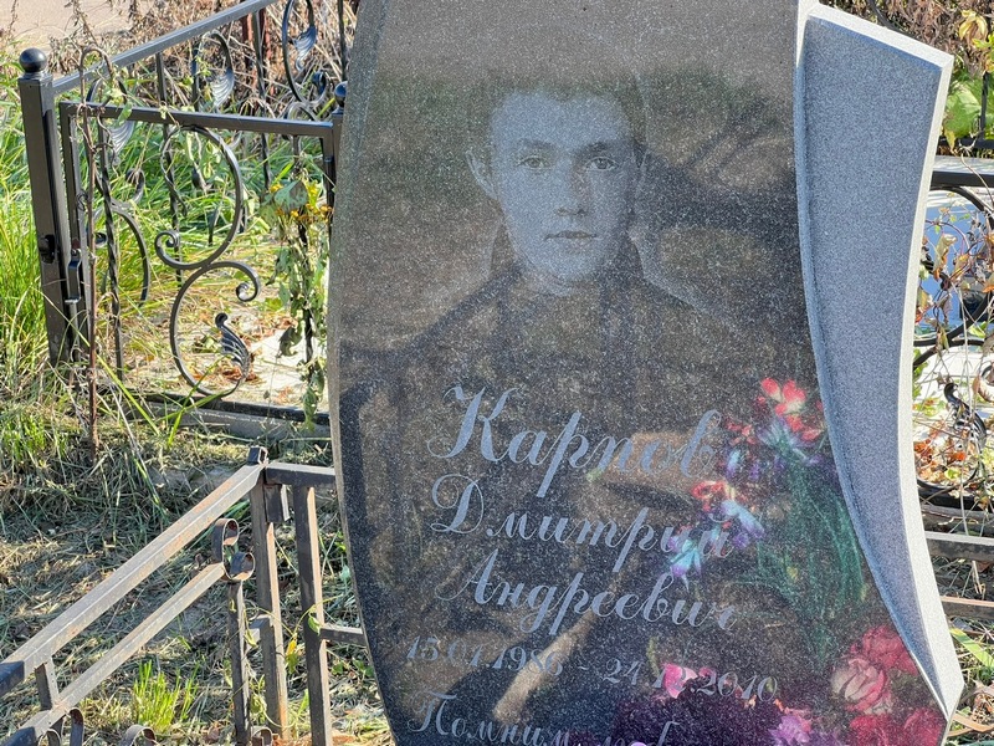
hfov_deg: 25.3
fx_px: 2211
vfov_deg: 19.1
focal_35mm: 77
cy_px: 373
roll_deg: +1.6
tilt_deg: -22.0
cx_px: 497
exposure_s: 1/99
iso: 32
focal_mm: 9
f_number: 2.8
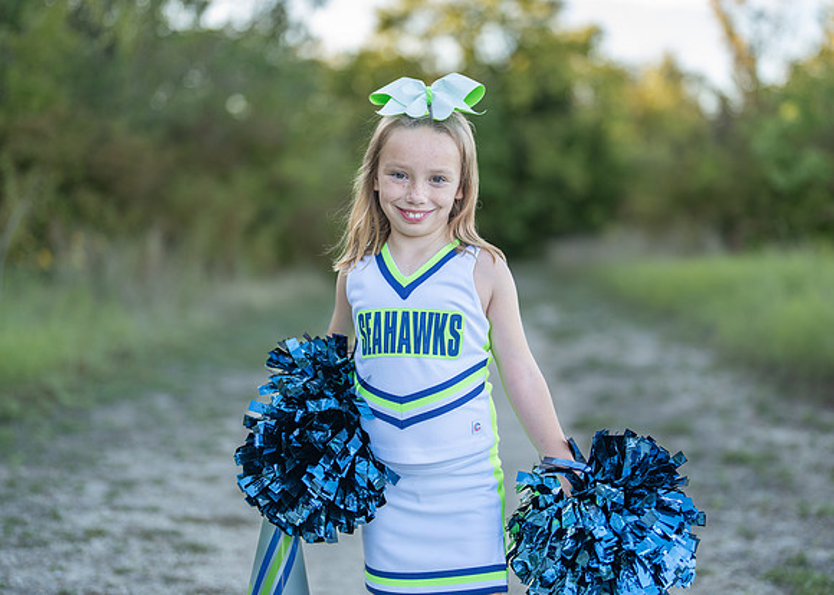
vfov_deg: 25.6
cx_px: 437
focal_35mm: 55
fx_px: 1313
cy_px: 288
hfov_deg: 35.2
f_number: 1.2
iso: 100
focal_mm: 50
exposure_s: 1/800
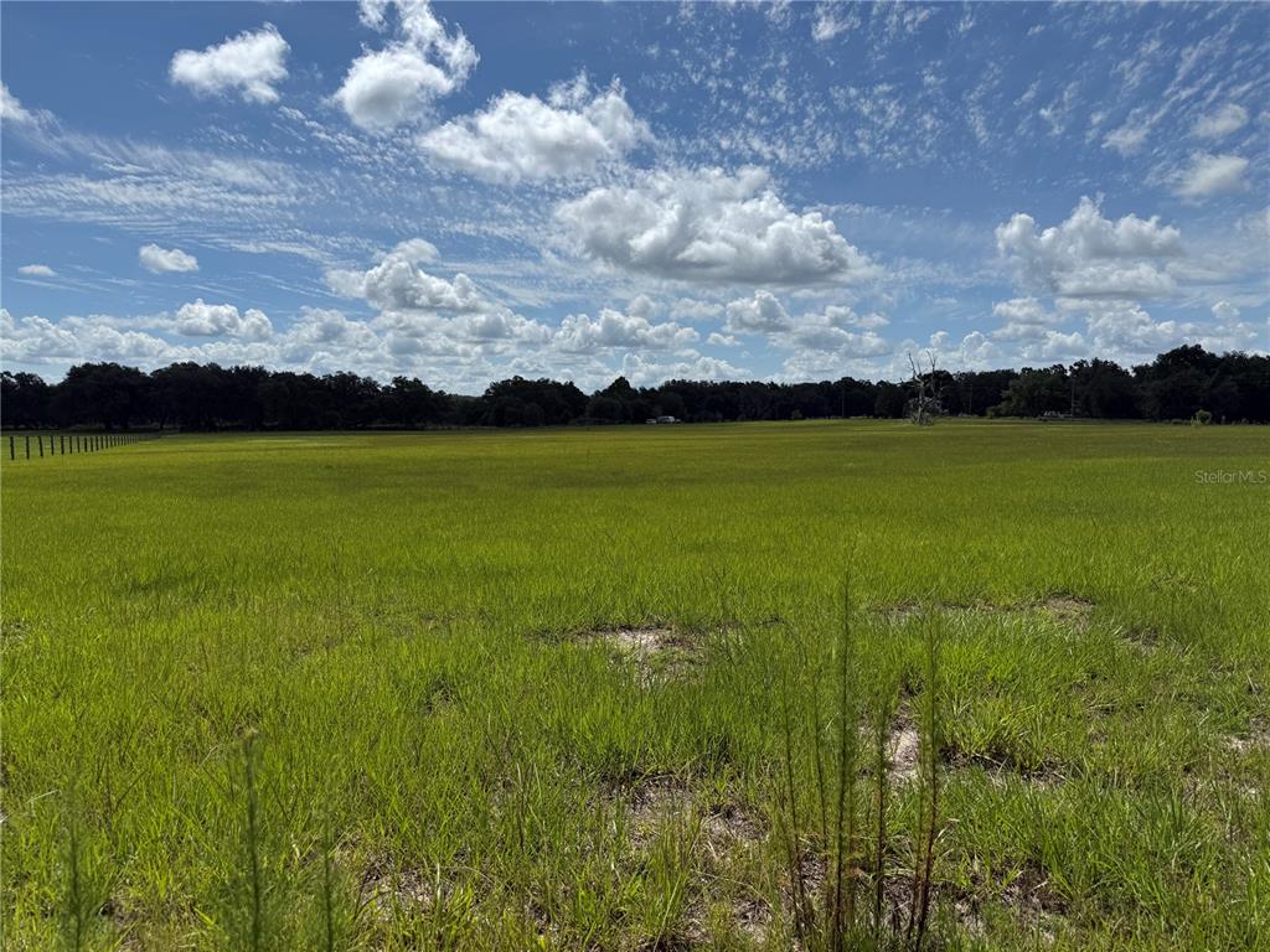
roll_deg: +0.7
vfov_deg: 56.8
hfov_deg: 71.6
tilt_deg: -5.2
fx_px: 881
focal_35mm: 24
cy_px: 476
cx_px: 635
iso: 80
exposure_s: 1/10309
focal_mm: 6.76
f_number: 1.78
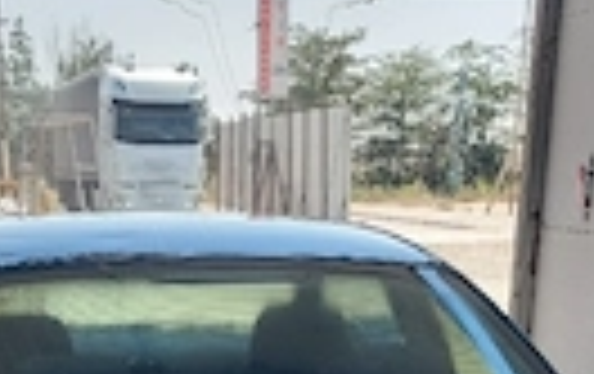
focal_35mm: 77
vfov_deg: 14.7
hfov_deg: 26.6
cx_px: 198
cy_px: 694
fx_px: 1249
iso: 40
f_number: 1.8
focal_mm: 5.23
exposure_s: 1/526
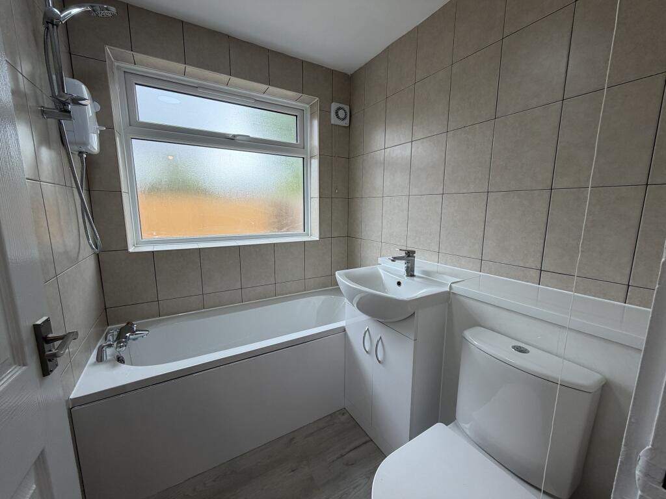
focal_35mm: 14
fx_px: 269
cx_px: 333
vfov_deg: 85.7
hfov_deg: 102.1
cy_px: 250
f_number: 2.2
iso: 64
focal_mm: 2.22
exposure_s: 1/138
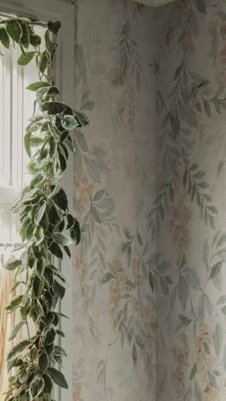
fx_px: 746
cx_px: 180
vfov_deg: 30.0
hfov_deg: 17.1
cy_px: 255
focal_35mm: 70
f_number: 5.6
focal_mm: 47
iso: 640
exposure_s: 1/100
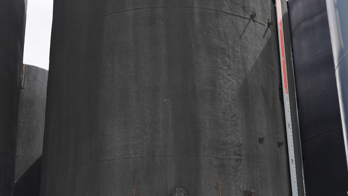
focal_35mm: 58
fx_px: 535
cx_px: 175
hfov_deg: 36.0
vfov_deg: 20.7
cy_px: 111
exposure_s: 1/200
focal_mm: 35
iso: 100
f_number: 5.6
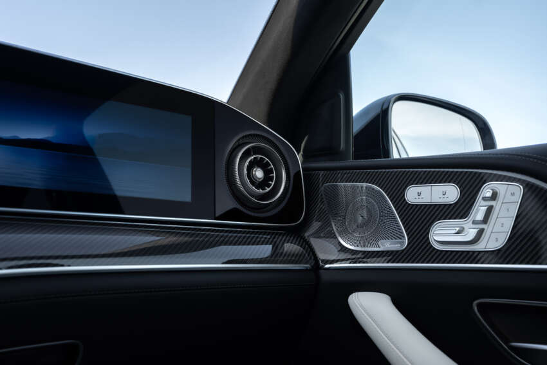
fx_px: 486
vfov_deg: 41.1
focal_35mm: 32
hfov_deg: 58.7
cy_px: 182
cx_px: 274
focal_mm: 32
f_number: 5
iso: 100
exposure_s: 1/200
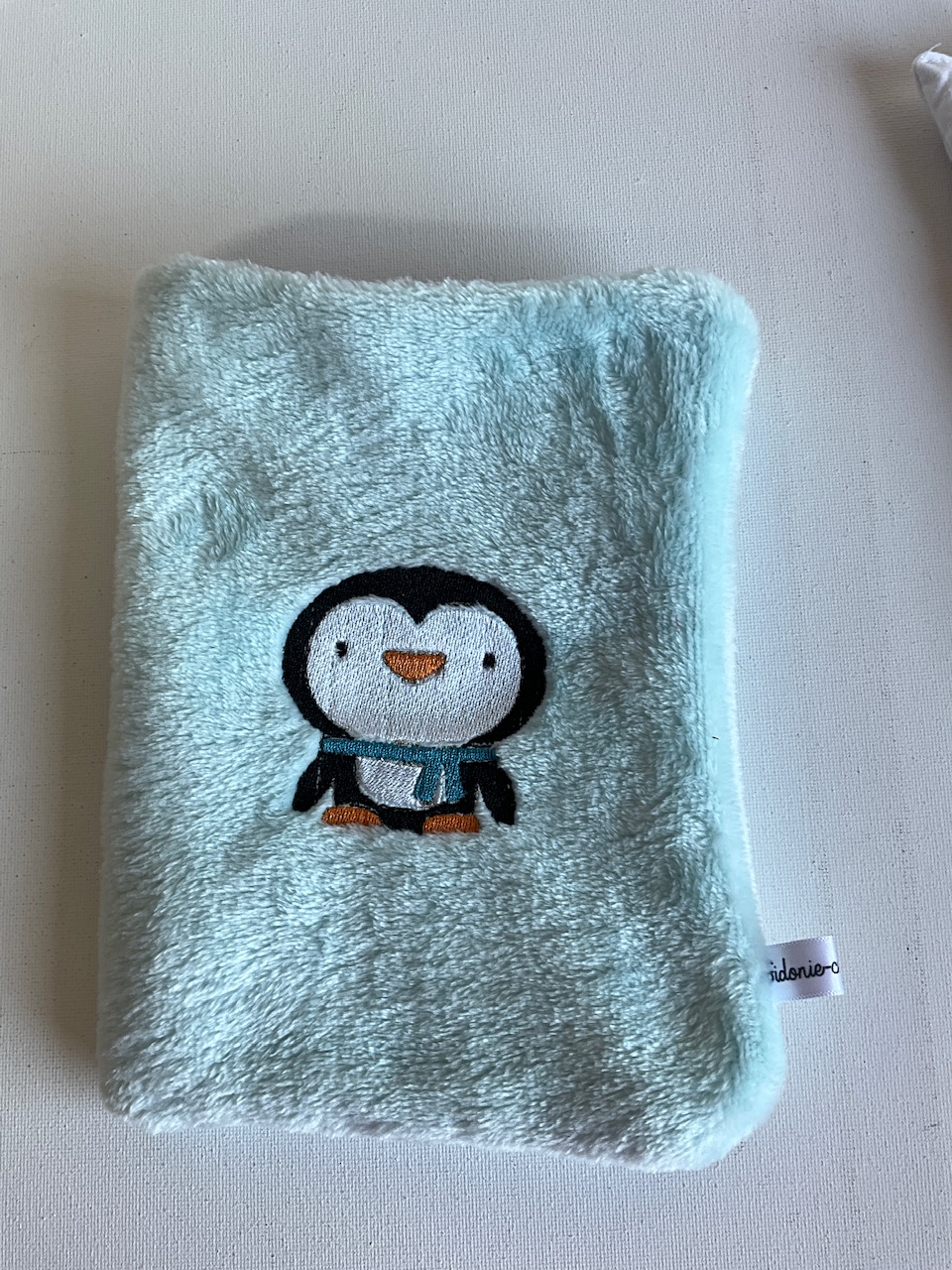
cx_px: 476
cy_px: 635
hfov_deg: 48.2
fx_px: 1063
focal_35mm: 29
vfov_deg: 61.7
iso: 25
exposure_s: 1/100
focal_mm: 3
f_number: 1.8
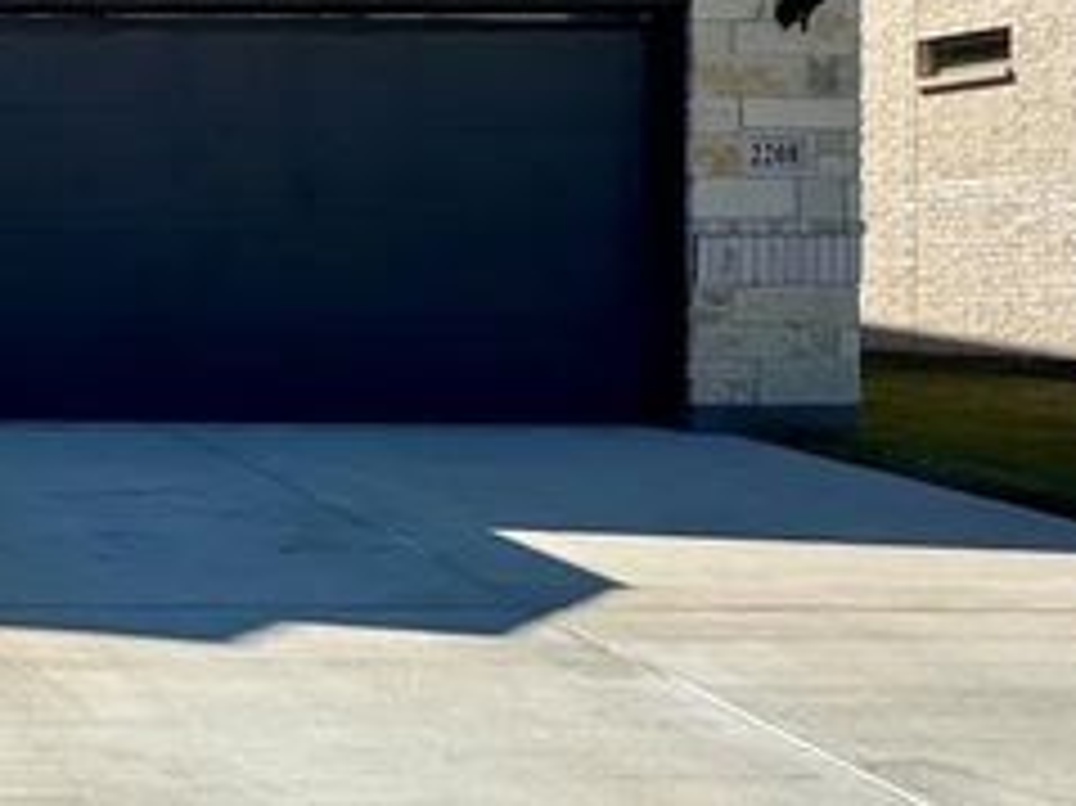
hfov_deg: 25.8
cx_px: -441
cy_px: 306
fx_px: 1864
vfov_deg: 24.3
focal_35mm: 60
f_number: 2.2
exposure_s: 1/1600
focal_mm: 2.22
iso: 50
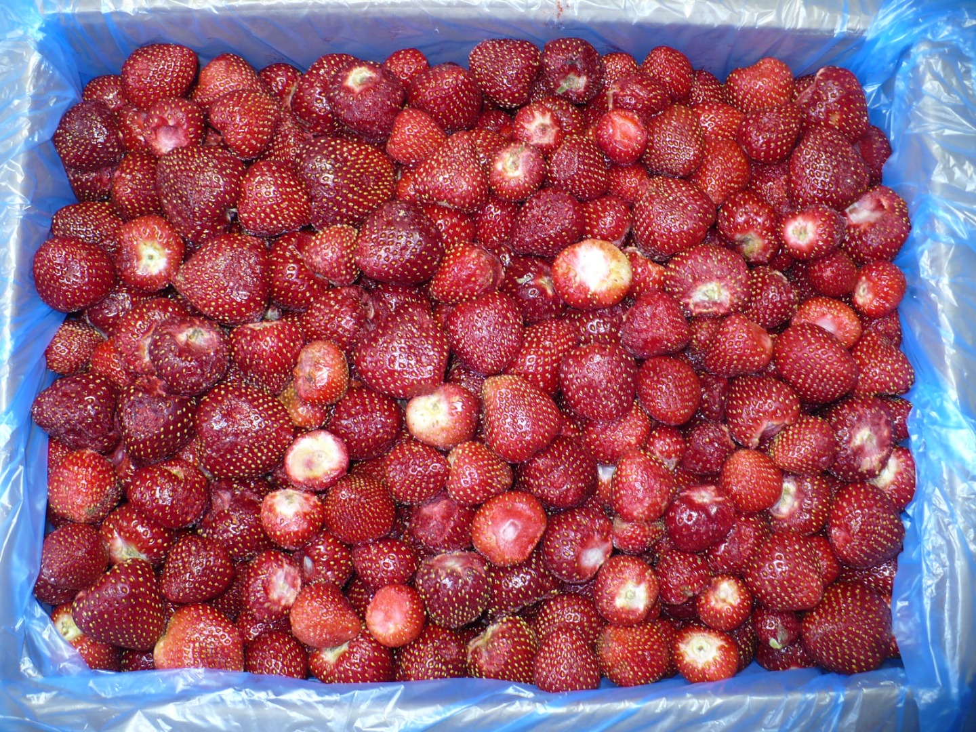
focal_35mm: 37
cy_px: 366
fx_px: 1043
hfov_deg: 50.1
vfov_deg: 38.7
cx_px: 488
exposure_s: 1/30
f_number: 2.8
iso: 100
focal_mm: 6.1
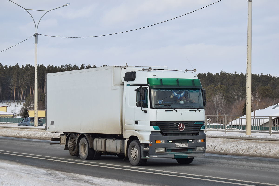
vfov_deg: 17.5
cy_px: 93
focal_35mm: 78
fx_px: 604
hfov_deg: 26.0
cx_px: 140
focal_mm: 52
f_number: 6.3
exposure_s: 1/800
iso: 200
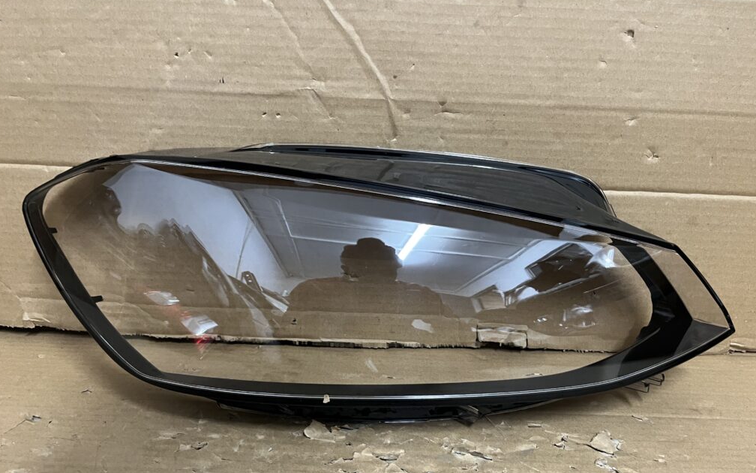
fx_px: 577
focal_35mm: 28
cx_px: 377
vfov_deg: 44.3
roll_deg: -0.8
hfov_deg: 66.5
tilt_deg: -22.5
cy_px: 283
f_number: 1.6
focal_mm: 5.1
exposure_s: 1/33
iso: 400
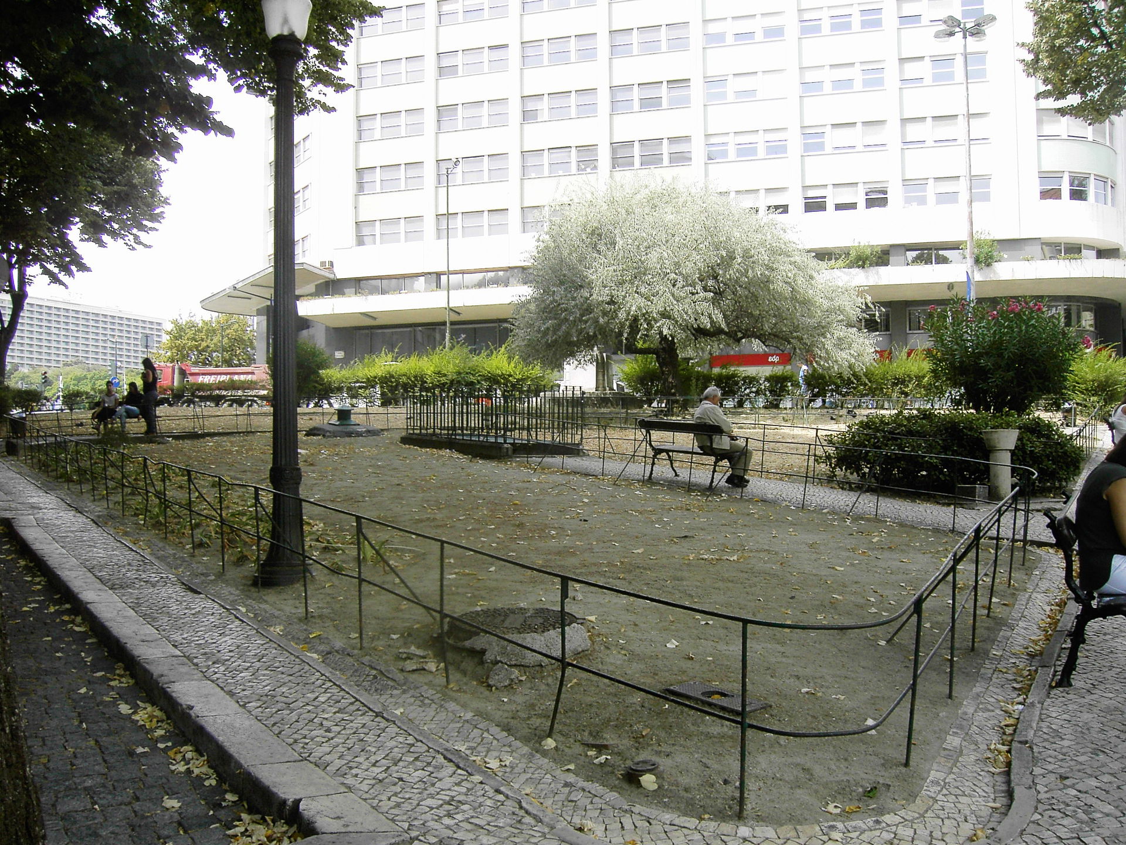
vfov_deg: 40.7
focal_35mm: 35
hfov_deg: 52.6
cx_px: 563
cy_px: 422
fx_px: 1138
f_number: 4.8
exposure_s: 1/100
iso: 100
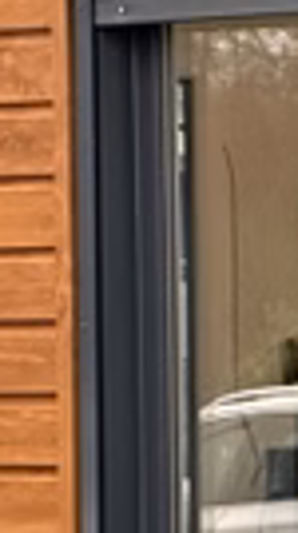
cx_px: 1558
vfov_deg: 4.3
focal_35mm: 501
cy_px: 708
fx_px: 7065
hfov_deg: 2.3
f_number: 2.8
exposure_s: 1/99
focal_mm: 9
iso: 100
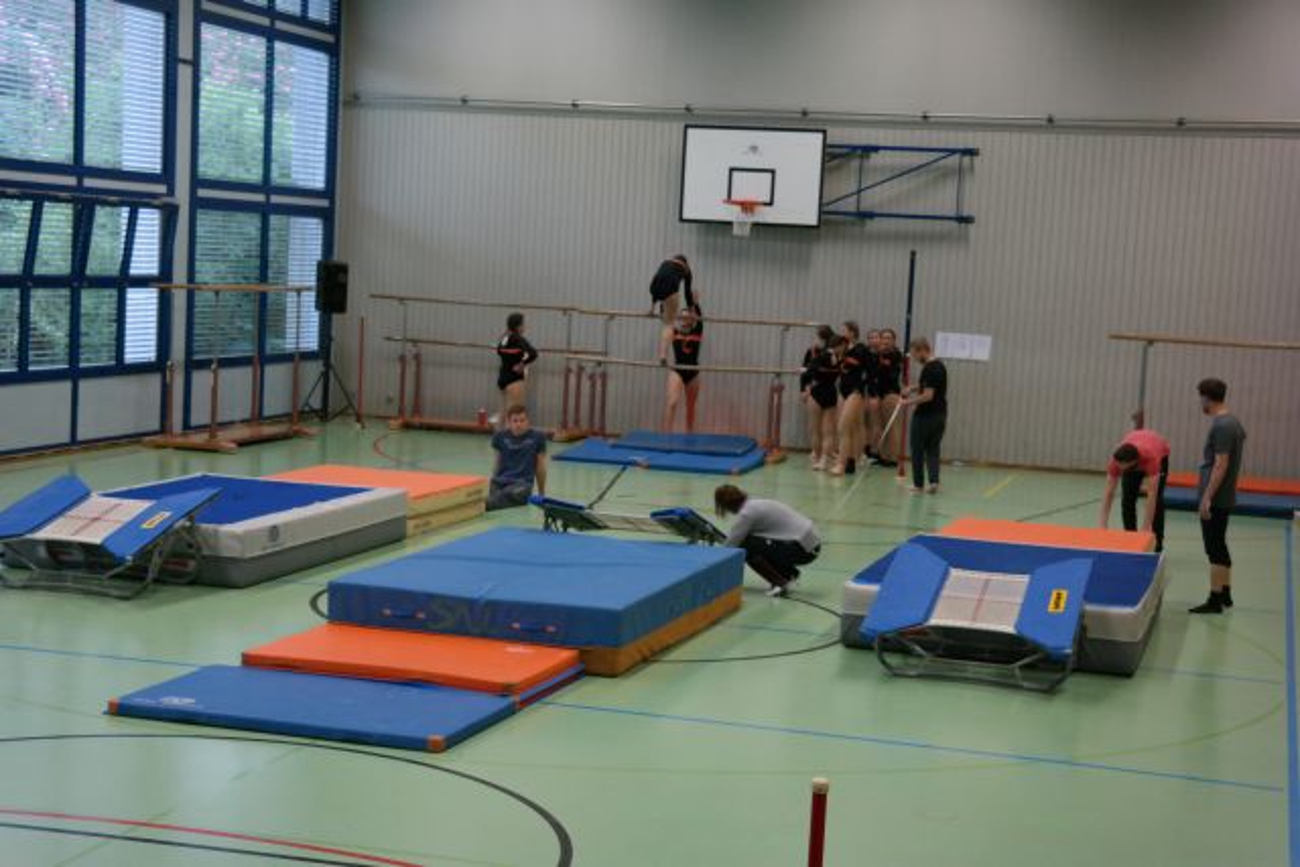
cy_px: 434
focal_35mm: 61
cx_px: 650
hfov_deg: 32.9
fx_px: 2203
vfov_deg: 22.3
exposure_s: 1/60
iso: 1600
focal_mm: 40
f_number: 5
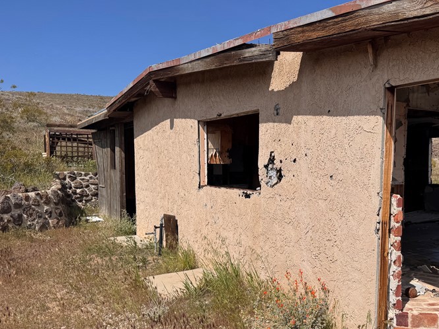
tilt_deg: -3.8
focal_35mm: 37
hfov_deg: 48.9
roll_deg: +0.5
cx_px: 306
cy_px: 190
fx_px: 469
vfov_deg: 38.6
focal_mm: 6.76
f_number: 1.78
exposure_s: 1/9009
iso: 80
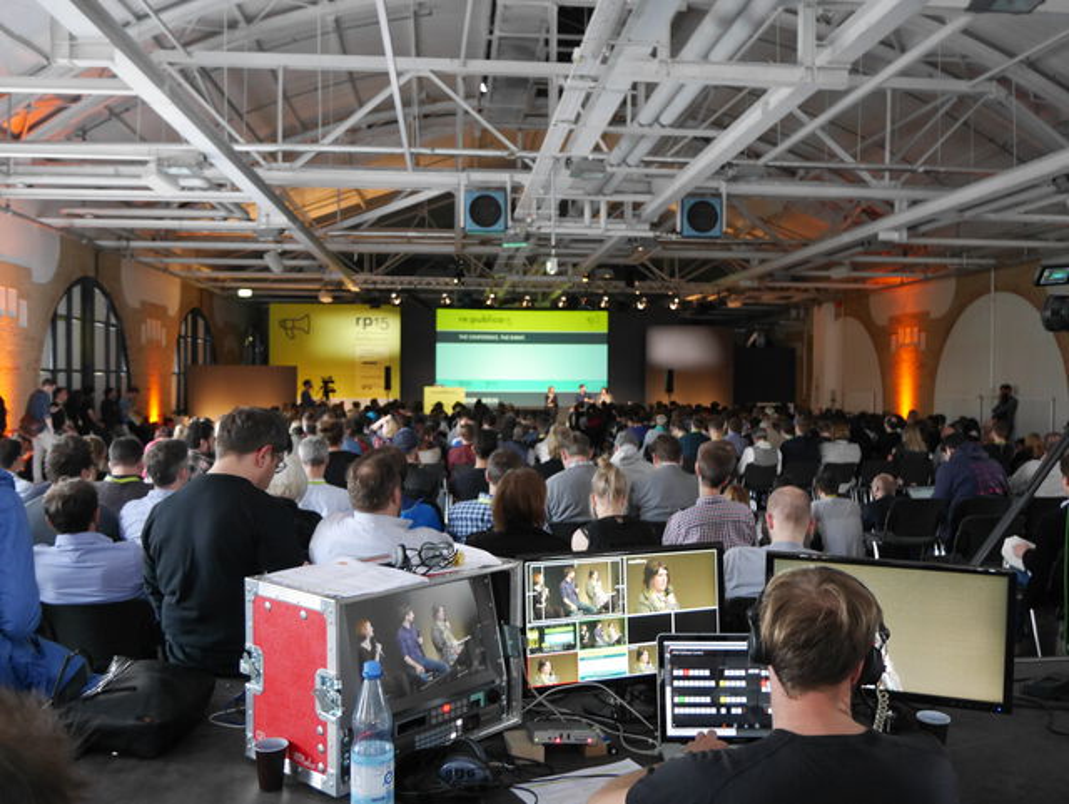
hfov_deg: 56.8
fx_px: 989
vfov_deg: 44.2
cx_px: 534
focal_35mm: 32
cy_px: 402
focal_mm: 16
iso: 1250
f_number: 3.6
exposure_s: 1/60
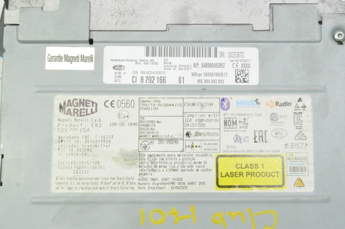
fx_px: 546
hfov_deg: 35.1
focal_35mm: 57
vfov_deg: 23.7
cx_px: 172
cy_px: 114
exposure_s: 1/20
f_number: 20
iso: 6400
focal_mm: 38
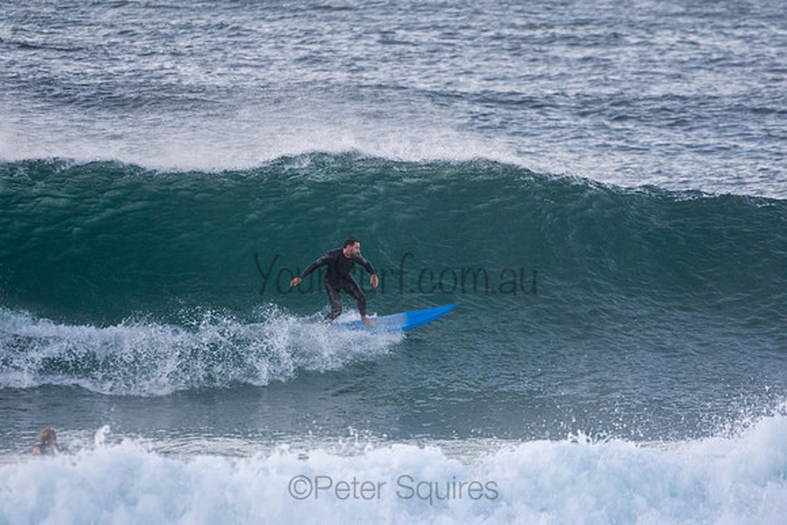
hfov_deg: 2.7
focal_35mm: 750
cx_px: 394
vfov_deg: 1.8
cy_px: 262
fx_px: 16399
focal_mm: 500
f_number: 5.6
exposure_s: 1/1250
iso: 2500
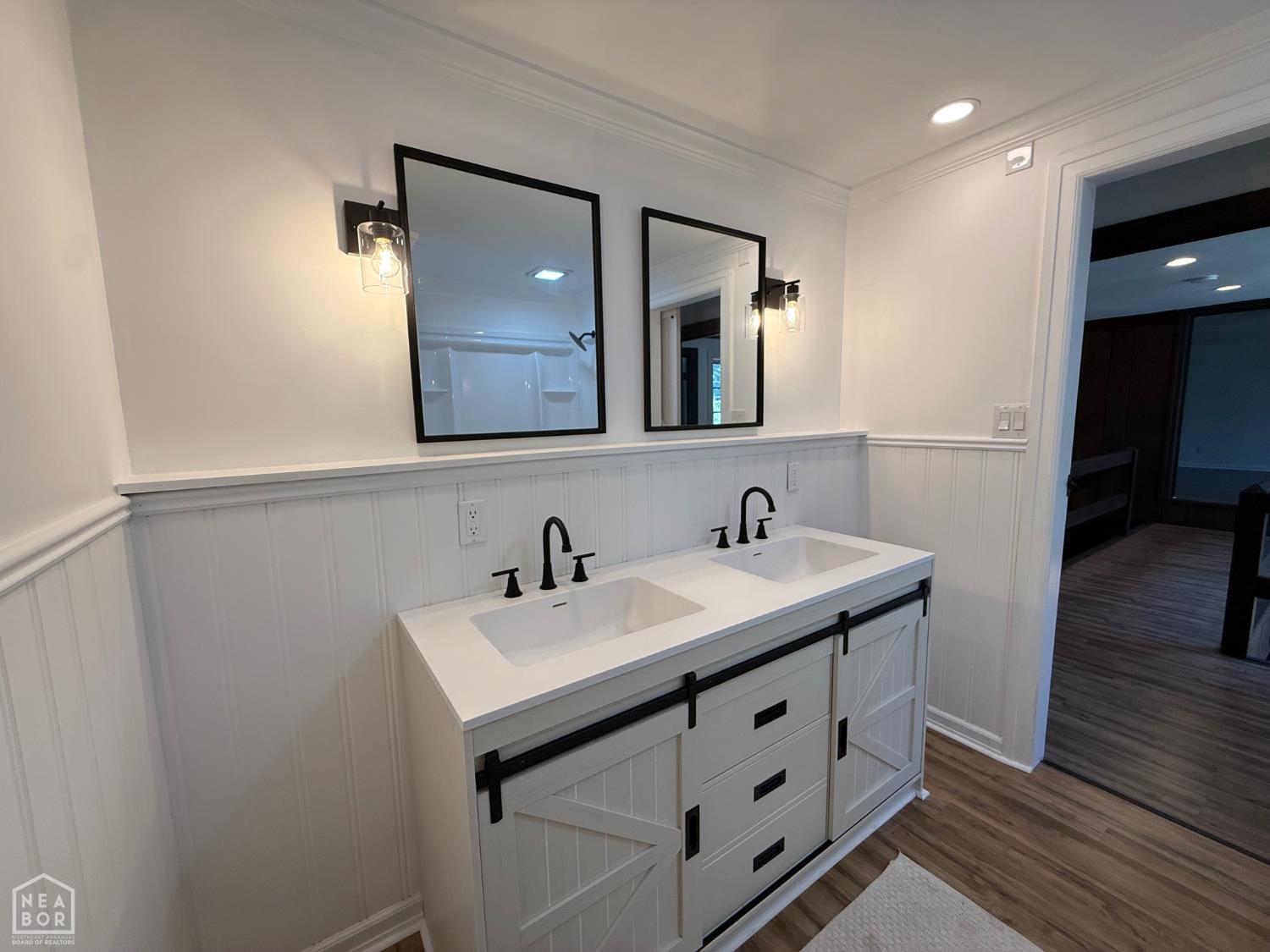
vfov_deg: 85.7
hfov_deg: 102.1
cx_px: 635
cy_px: 476
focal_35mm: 14
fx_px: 514
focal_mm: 2.22
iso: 80
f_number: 2.2
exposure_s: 1/120
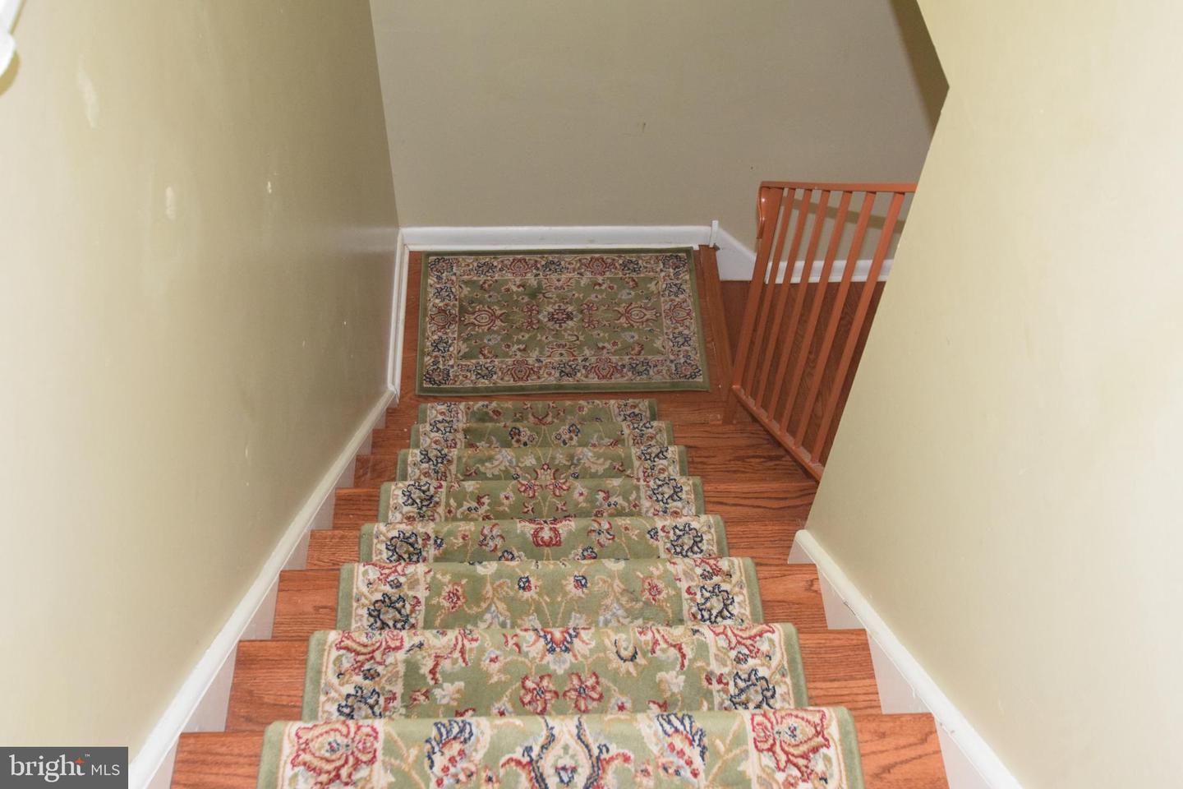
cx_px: 592
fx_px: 1183
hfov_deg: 53.1
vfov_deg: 36.9
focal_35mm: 36
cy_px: 394
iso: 2500
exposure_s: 1/60
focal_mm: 24
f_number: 4.5
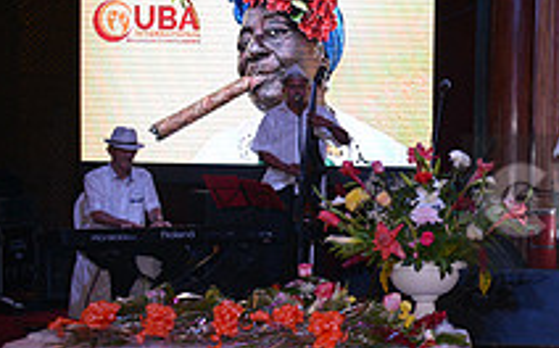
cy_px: 204
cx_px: 749
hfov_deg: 25.7
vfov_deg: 19.4
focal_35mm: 67
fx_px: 1020
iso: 1000
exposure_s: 1/250
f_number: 4
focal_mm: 24
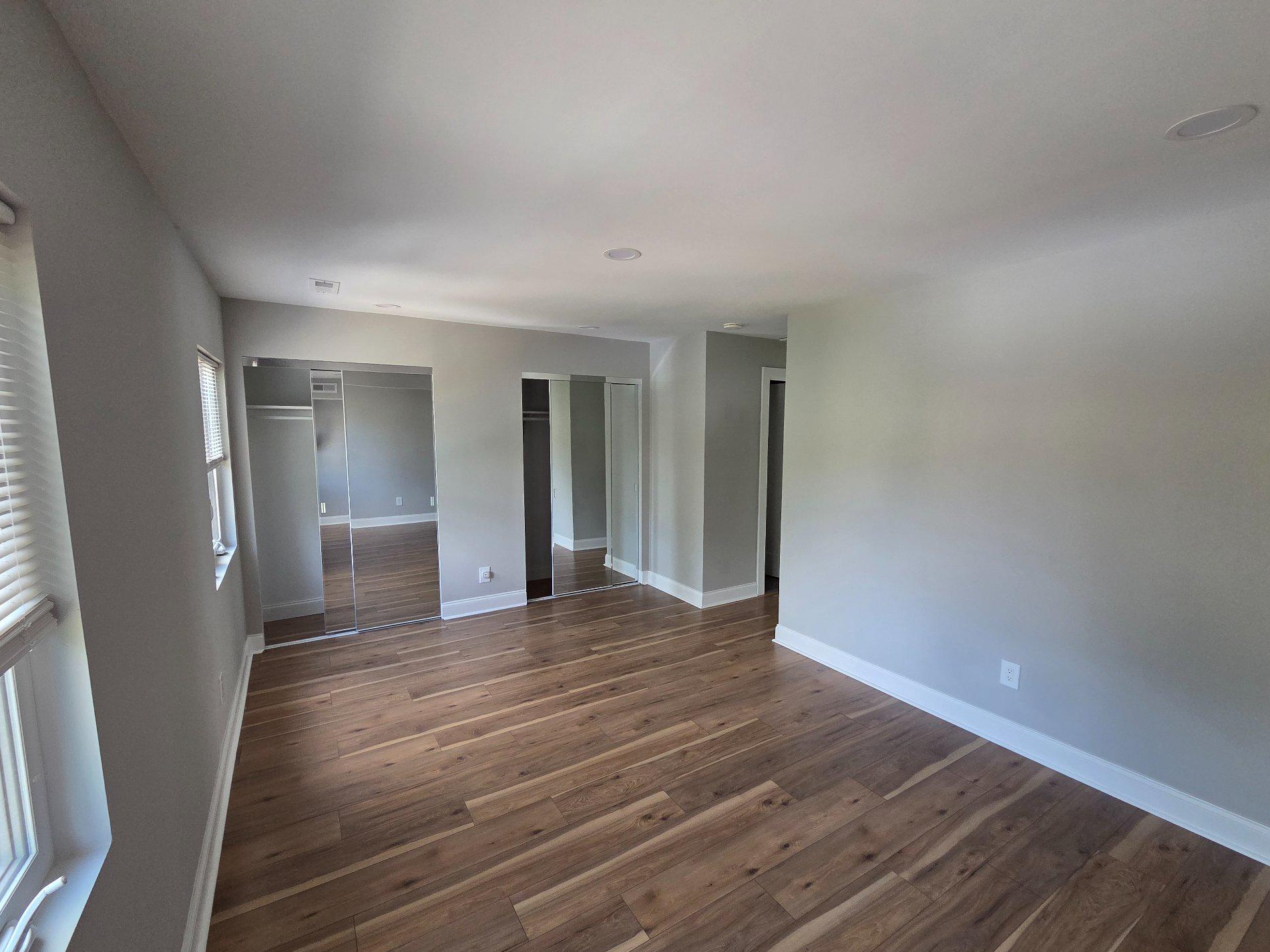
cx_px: 658
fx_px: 514
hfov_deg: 102.0
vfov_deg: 85.6
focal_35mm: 14
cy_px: 495
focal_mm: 2.2
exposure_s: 1/60
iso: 200
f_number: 2.2
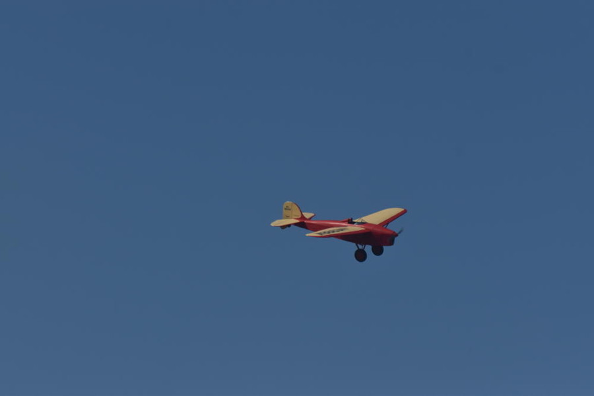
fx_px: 7424
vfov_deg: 3.1
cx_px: 297
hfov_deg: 4.6
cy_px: 198
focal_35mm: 450
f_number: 5.6
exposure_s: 1/2000
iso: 200
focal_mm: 300
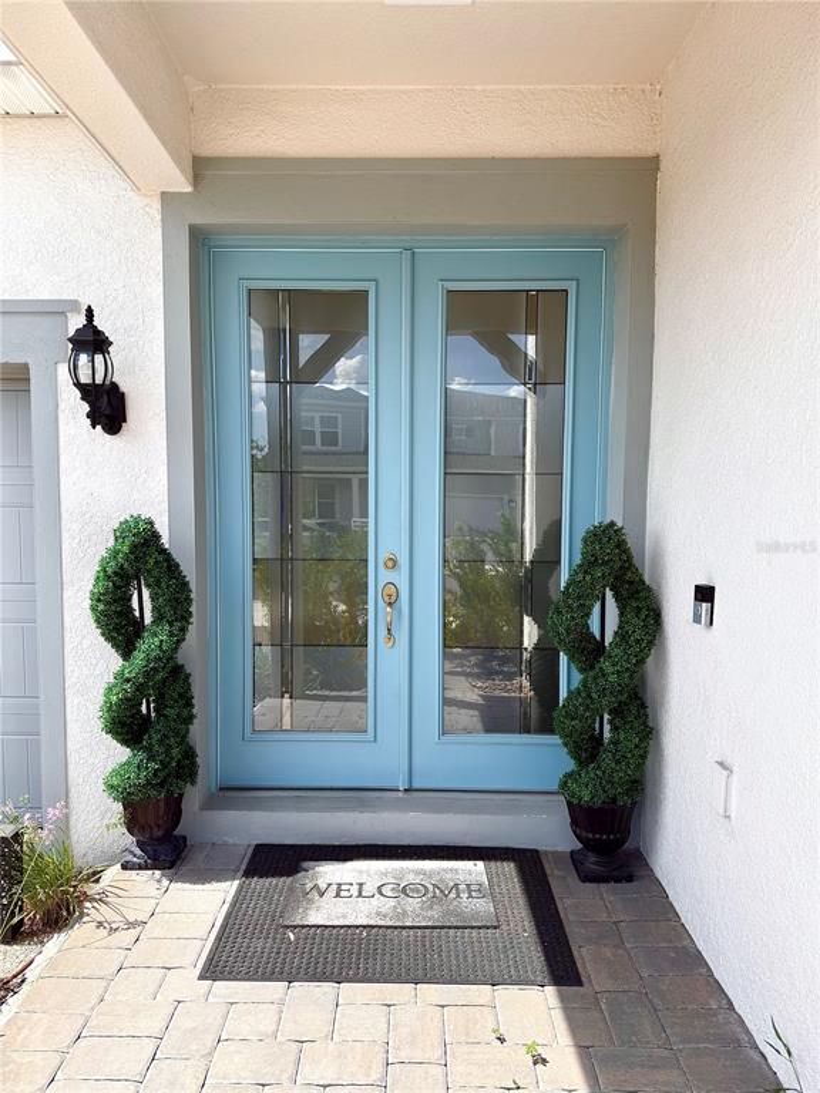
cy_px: 546
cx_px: 410
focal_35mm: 24
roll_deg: -0.6
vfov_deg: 71.6
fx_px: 758
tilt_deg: -2.6
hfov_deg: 56.8
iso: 80
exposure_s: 1/2000
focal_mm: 6.76
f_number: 1.78
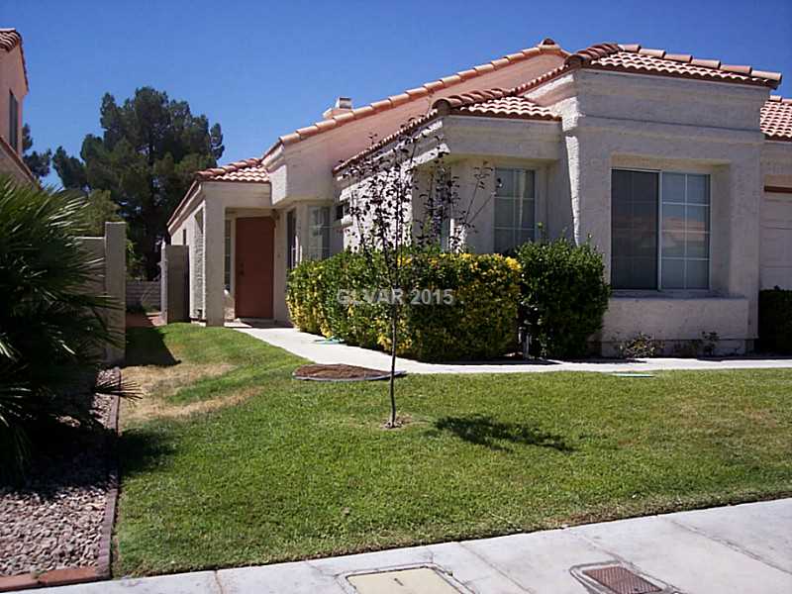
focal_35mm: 39
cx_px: 396
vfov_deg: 36.8
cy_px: 297
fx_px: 892
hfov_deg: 47.9
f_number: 5.6
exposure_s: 1/500
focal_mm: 8
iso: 100
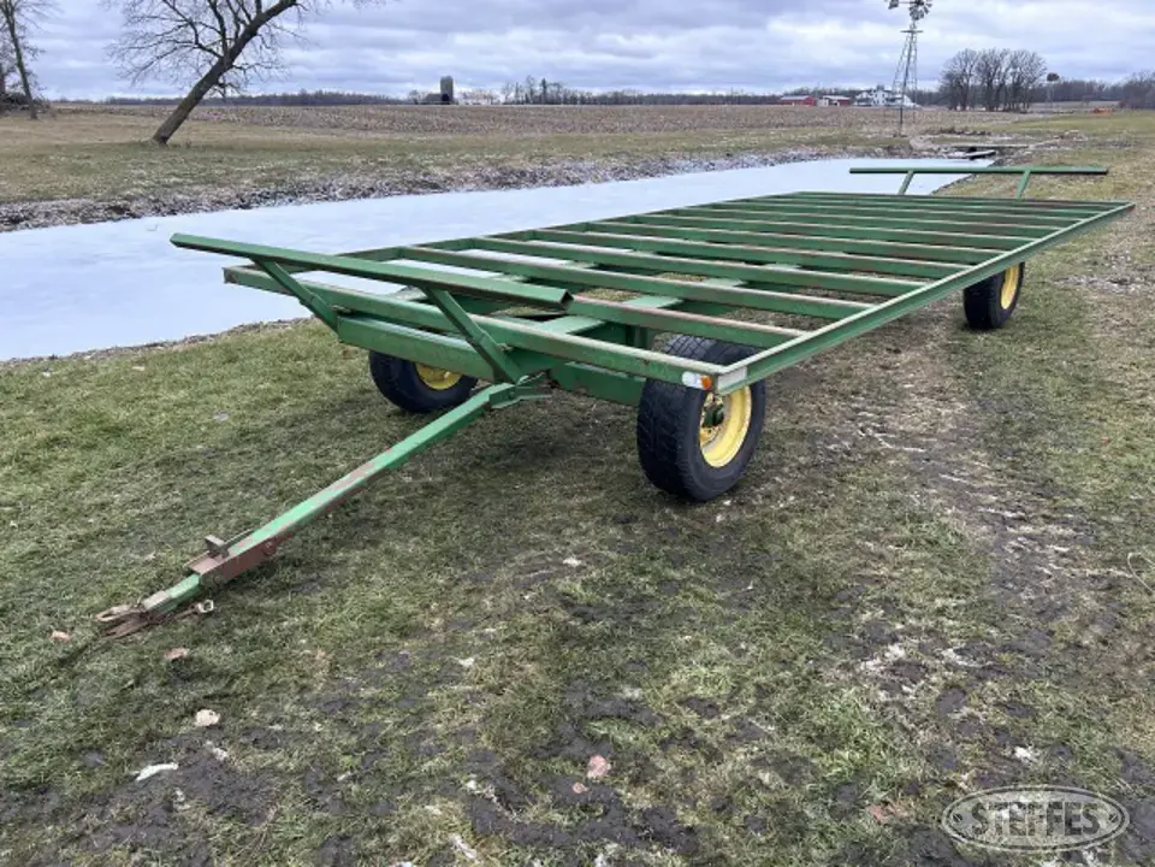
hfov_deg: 67.3
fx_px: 868
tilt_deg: -17.2
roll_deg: +0.7
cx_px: 578
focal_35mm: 26
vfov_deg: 53.1
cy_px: 434
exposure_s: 1/340
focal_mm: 5.7
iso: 50
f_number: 1.5
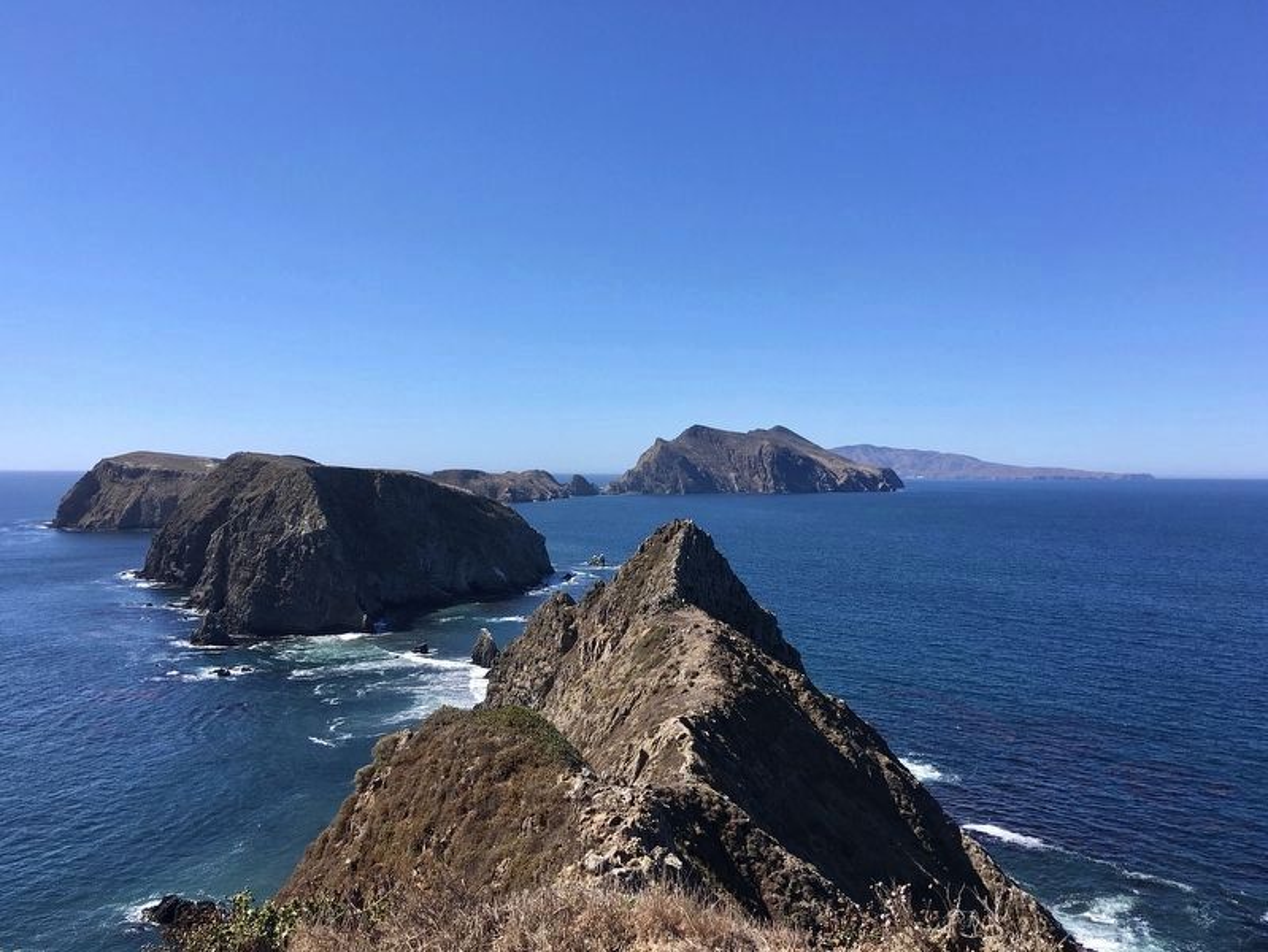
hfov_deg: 61.6
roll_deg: +0.4
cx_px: 634
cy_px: 476
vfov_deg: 48.3
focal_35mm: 29
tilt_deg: -1.1
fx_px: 1063
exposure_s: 1/1508
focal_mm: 4.15
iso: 25
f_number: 2.2
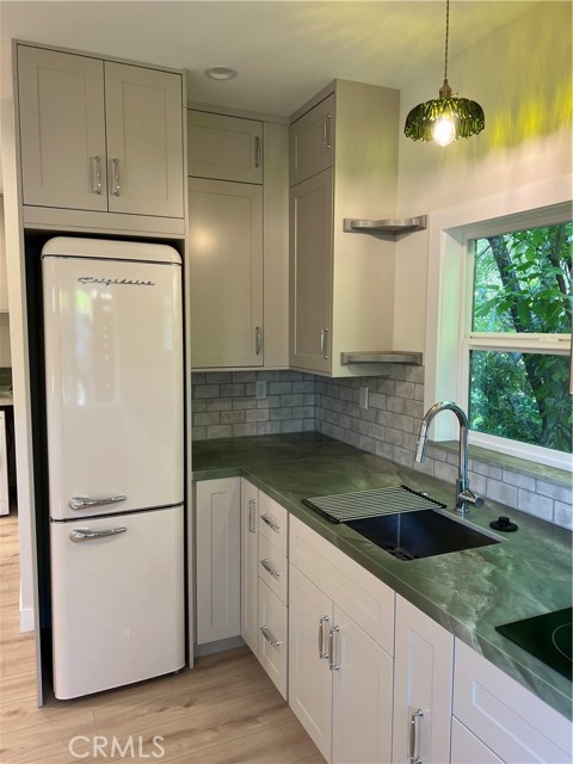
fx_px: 574
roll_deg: -0.2
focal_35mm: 26
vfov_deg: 67.3
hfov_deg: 53.1
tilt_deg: -4.4
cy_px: 382
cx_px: 286
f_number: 1.5
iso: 64
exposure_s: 1/60
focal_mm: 5.7
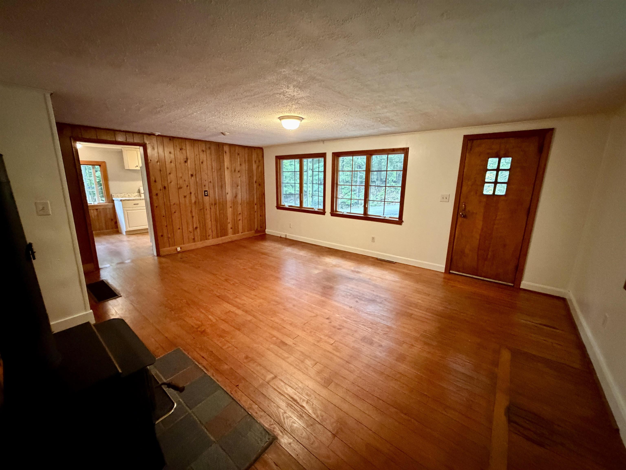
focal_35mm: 14
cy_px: 235
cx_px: 313
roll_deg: -0.5
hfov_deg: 102.1
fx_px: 253
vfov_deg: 85.7
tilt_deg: -13.5
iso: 1000
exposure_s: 1/40
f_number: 2.2
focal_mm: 2.22
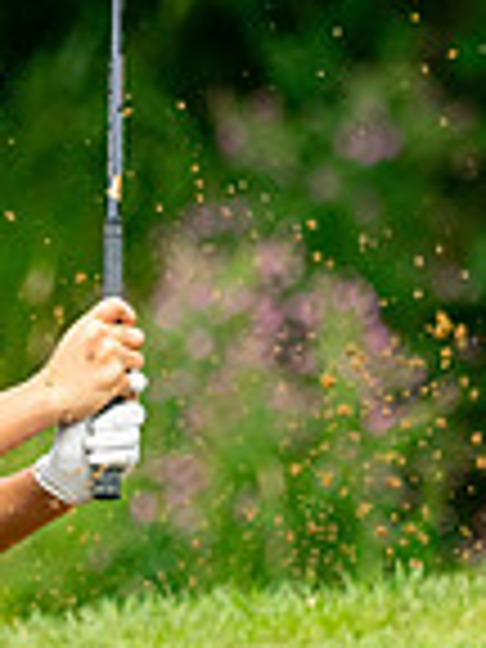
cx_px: -612
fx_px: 32591
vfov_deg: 1.1
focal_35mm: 1741
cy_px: 288
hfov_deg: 0.9
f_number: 4
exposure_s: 1/1600
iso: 320
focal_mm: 300
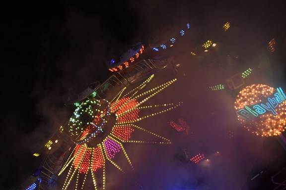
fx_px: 429
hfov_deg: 36.9
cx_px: 143
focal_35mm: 54
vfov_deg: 25.1
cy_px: 95
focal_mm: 36
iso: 800
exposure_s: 1/200
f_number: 4.8
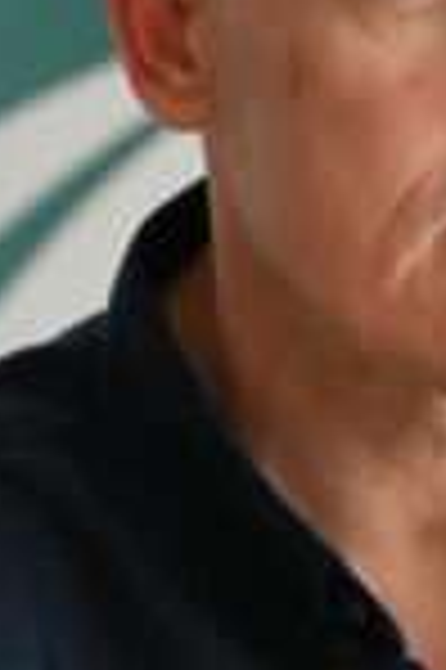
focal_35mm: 282
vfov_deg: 7.3
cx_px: 505
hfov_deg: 4.8
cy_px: 441
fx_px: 5252
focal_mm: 70
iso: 800
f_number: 4
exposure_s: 1/200
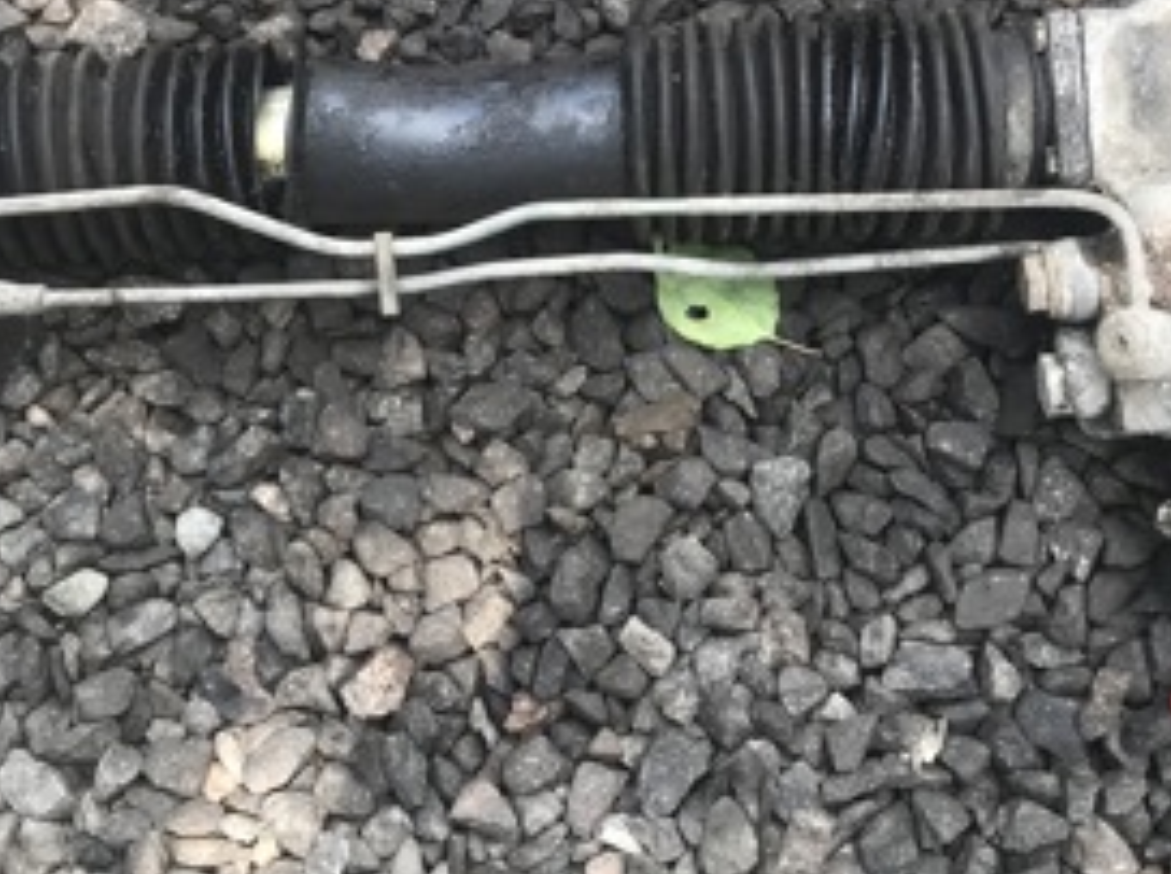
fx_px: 2229
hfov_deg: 29.4
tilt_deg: -71.9
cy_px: 256
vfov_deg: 22.0
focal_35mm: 66
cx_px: 482
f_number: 1.8
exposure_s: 1/110
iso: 20
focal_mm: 3.99
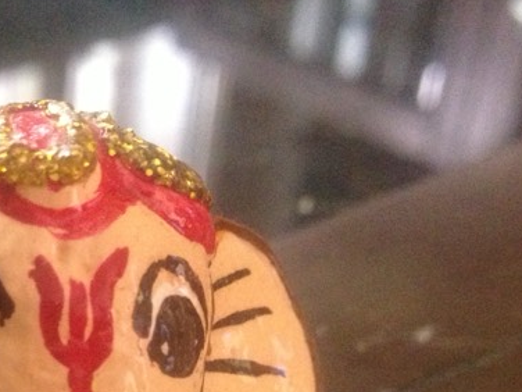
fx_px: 1402
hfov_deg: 20.5
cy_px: 475
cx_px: 14
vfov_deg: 15.3
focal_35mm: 93
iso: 500
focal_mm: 4.28
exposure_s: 1/15
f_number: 2.4
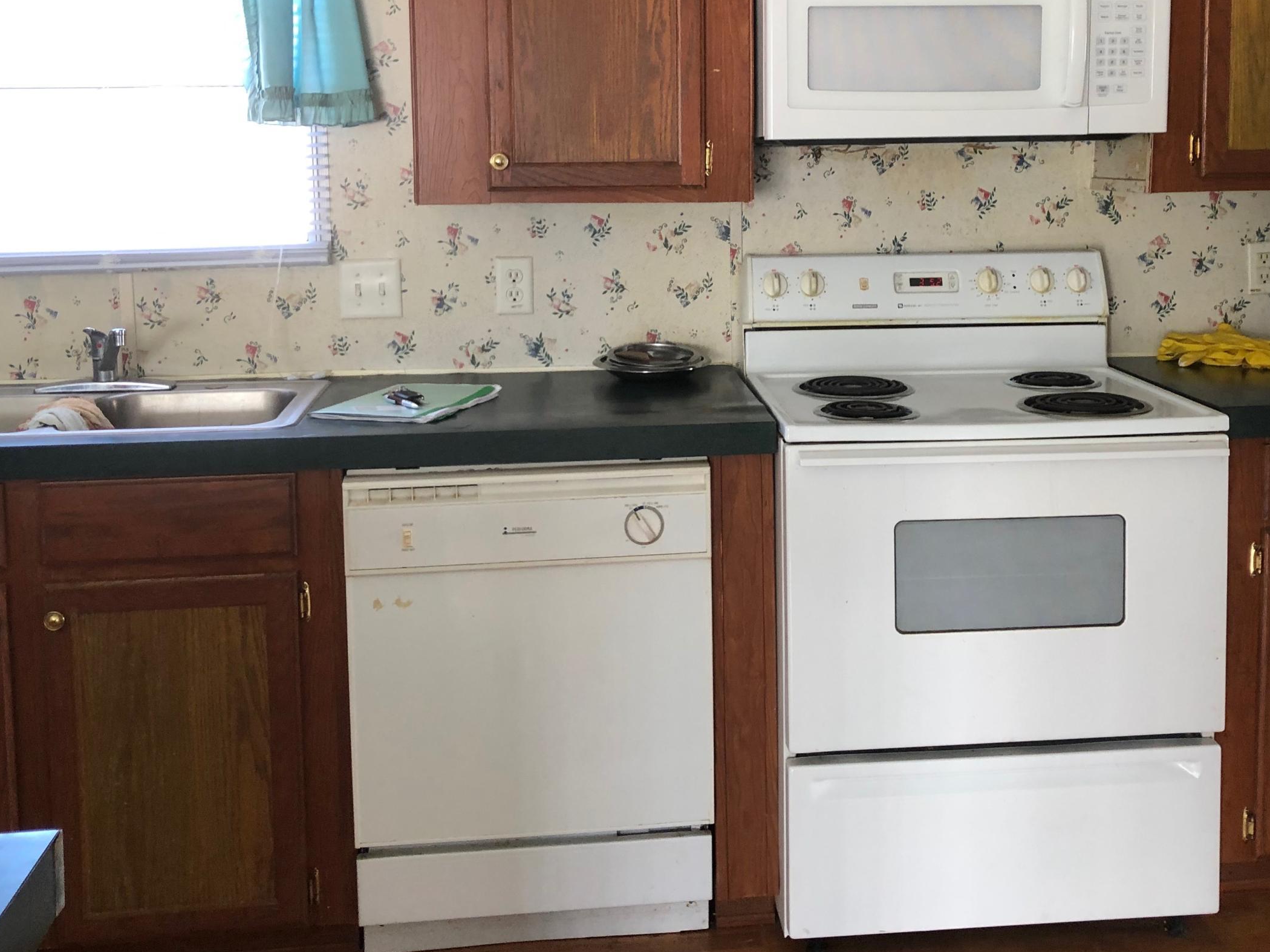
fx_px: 1468
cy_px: 280
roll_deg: +0.9
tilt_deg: -7.0
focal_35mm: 40
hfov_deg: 46.7
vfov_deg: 35.4
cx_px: 729
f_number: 1.8
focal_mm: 3.99
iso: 40
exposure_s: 1/24
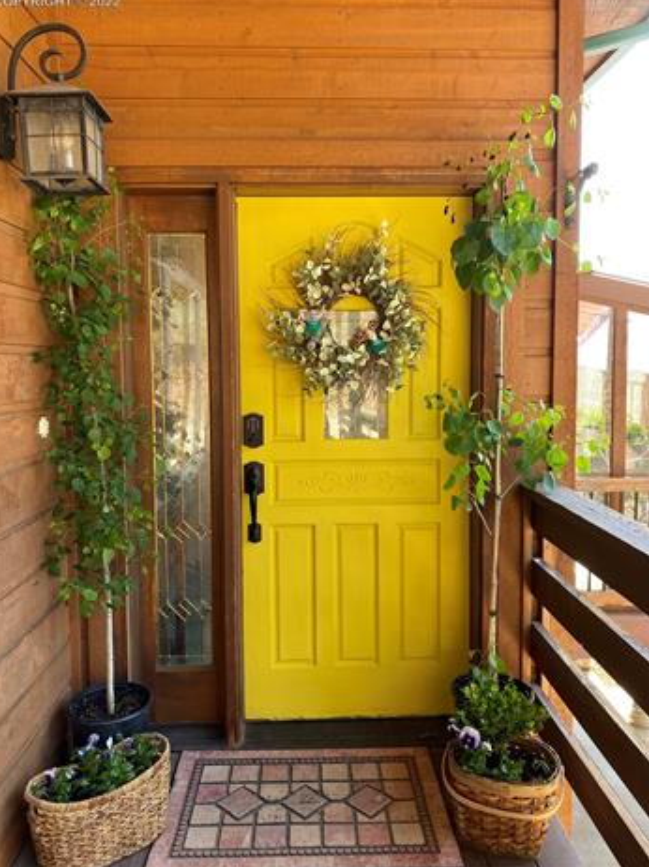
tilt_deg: -3.7
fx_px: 676
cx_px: 327
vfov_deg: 65.3
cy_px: 420
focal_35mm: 27
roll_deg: +1.3
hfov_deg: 51.3
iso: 50
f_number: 1.8
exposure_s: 1/121
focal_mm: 4.25
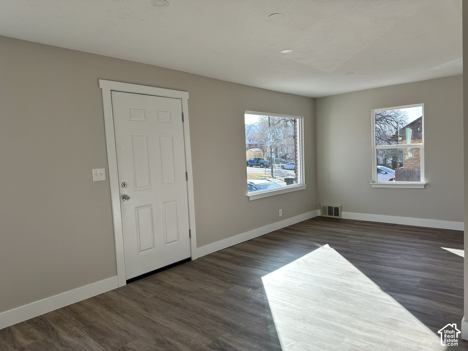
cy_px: 176
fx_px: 324
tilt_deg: -4.2
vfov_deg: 56.8
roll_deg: +2.9
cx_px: 234
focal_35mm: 24
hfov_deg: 71.6
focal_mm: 6.86
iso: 80
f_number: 1.78
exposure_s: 1/650
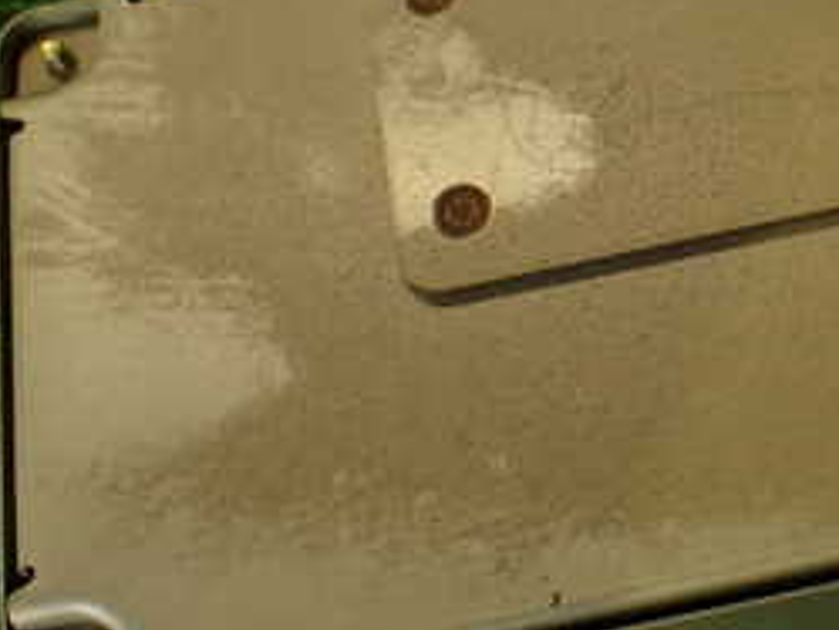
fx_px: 1867
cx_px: 724
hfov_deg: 24.7
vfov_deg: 19.0
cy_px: 148
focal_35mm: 77
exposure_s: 1/60
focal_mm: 5.79
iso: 125
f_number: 2.4
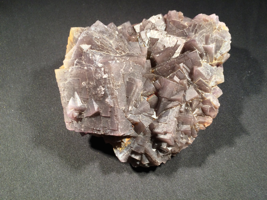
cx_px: 134
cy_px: 100
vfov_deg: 48.2
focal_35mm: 29
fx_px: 224
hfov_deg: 61.7
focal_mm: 4.15
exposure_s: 1/30
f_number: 2.2
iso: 64
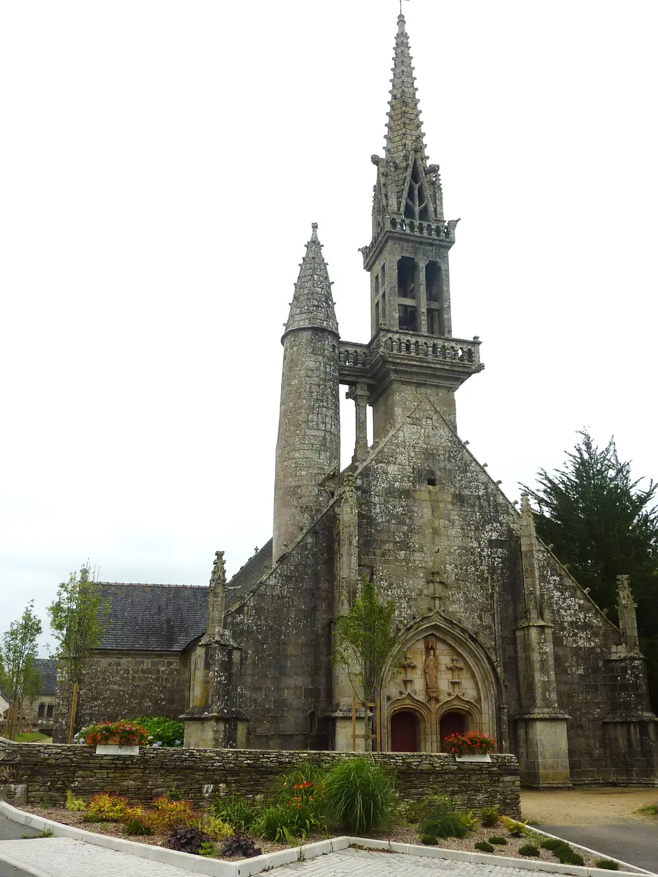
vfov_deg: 56.8
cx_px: 329
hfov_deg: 44.2
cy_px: 438
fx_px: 811
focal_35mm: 32
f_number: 4
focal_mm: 4.4
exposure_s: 1/400
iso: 80
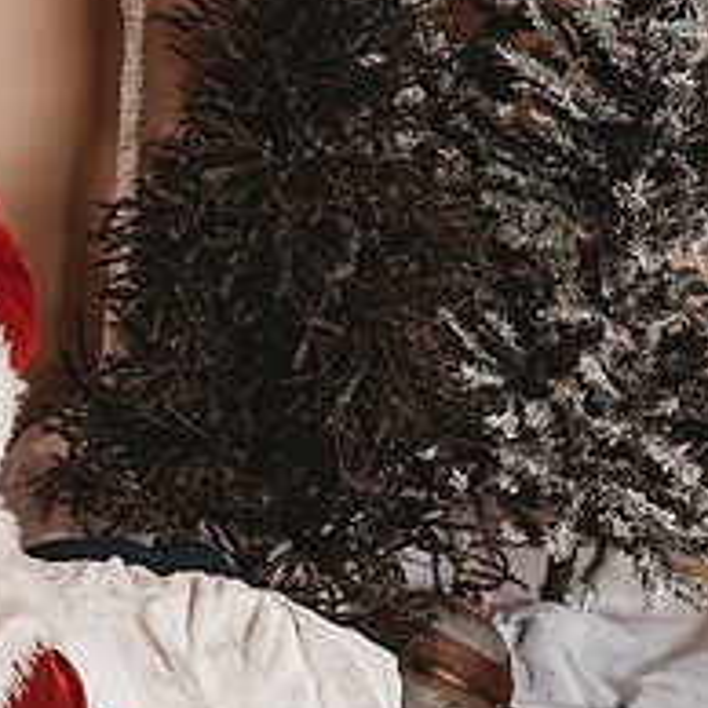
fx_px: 1412
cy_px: 122
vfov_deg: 27.5
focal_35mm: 61
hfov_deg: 24.1
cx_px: -255
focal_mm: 24
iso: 100
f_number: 3.2
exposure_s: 1/160
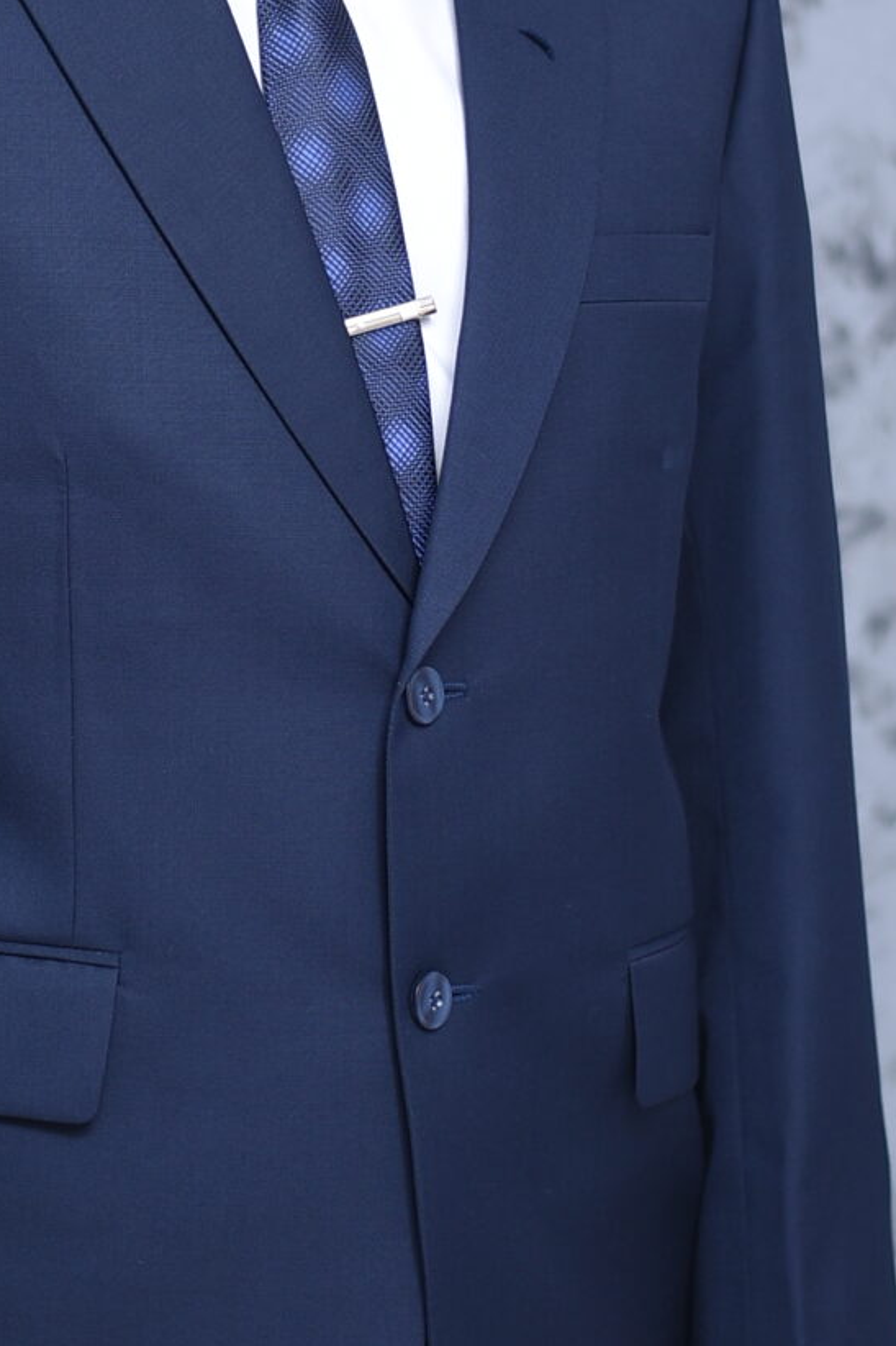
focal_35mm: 156
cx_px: 263
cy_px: 249
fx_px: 5826
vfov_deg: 13.1
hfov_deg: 8.8
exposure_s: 1/125
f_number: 2
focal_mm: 50
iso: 320
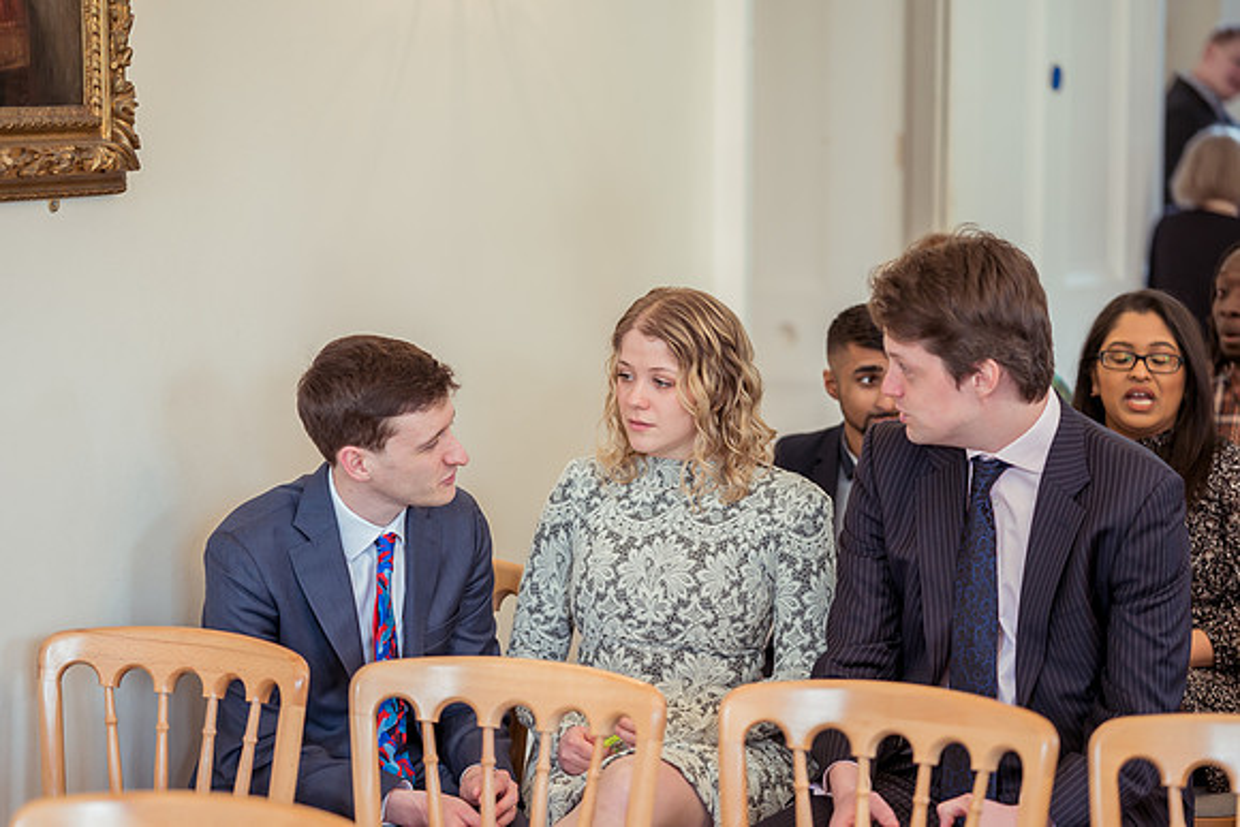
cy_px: 414
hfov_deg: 23.9
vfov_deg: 16.1
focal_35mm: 85
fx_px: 2932
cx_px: 620
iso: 360
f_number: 1.8
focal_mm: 85
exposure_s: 1/160
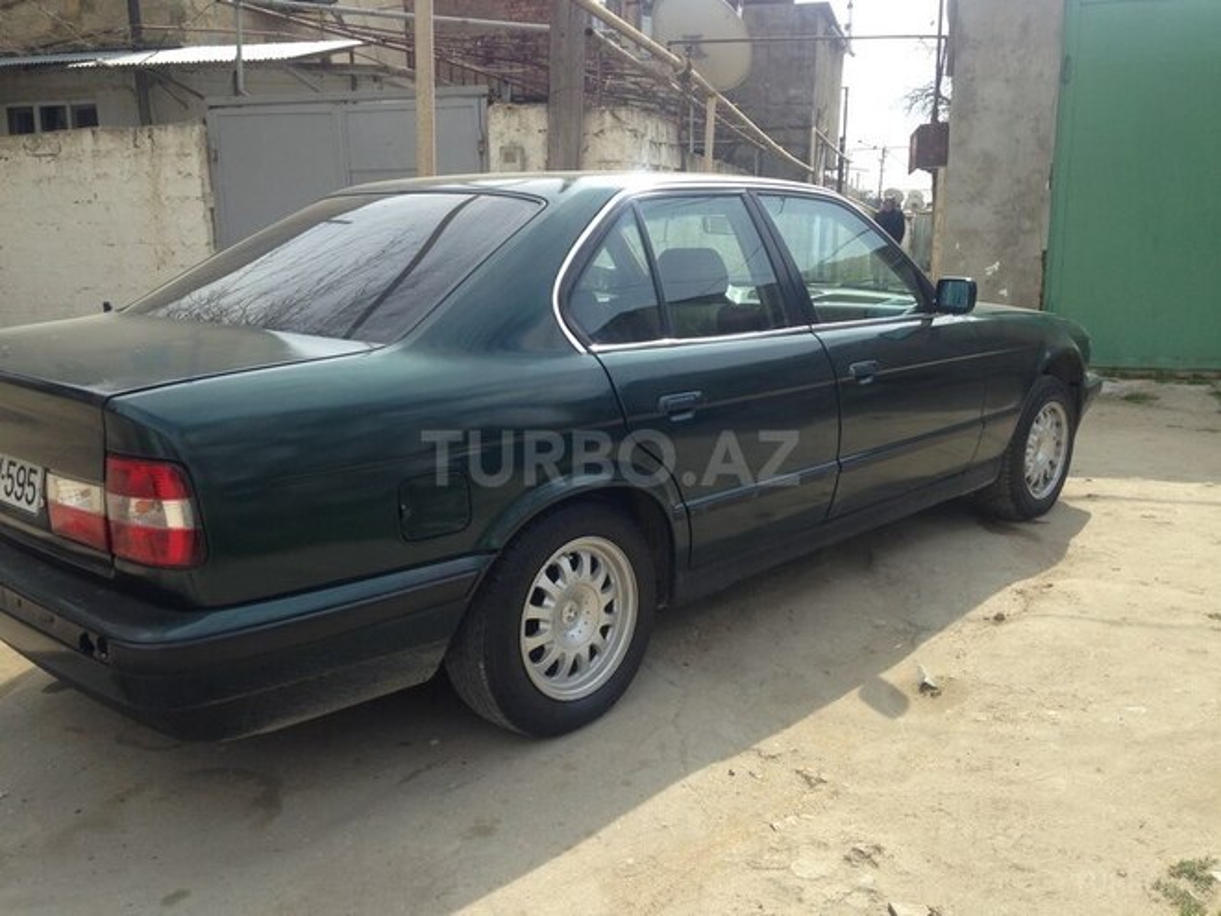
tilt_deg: -9.9
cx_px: 610
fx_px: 1164
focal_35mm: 33
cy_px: 458
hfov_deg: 55.4
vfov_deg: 42.9
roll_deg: -0.3
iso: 50
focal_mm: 4.12
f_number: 2.4
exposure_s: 1/903
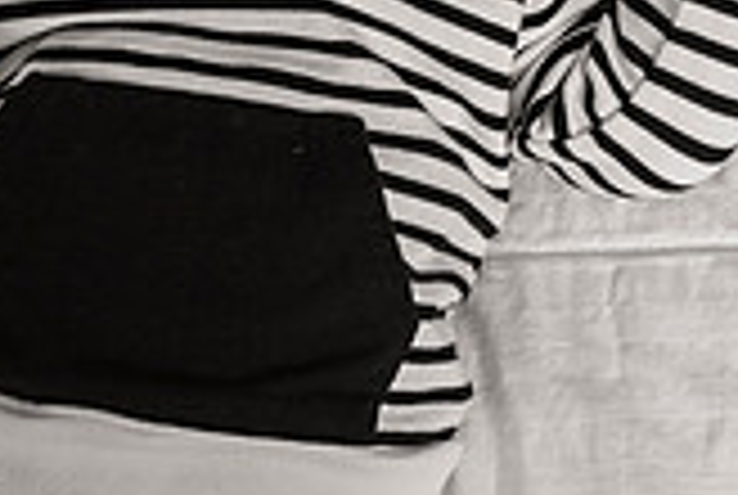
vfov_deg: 9.5
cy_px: -159
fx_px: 2937
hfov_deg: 13.9
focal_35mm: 143
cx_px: 857
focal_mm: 38
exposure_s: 1/200
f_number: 5.6
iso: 400
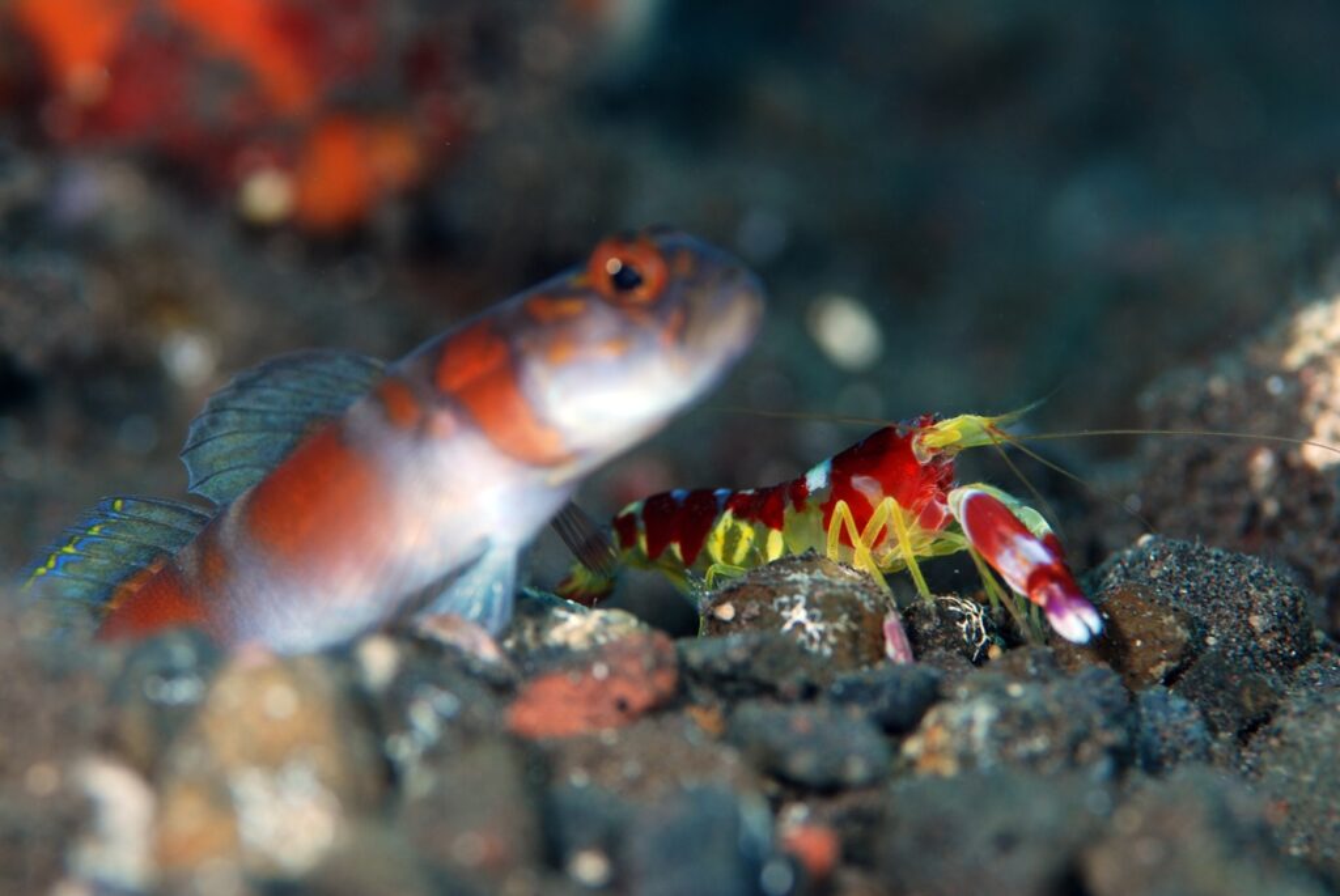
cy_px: 448
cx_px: 670
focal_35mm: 158
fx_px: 5868
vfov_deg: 8.7
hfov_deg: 13.0
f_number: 8
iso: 100
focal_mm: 105
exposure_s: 1/160
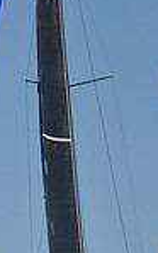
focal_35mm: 277
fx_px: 1910
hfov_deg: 4.7
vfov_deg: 7.6
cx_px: 71
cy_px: 168
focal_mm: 70
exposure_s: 1/1250
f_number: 9
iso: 250
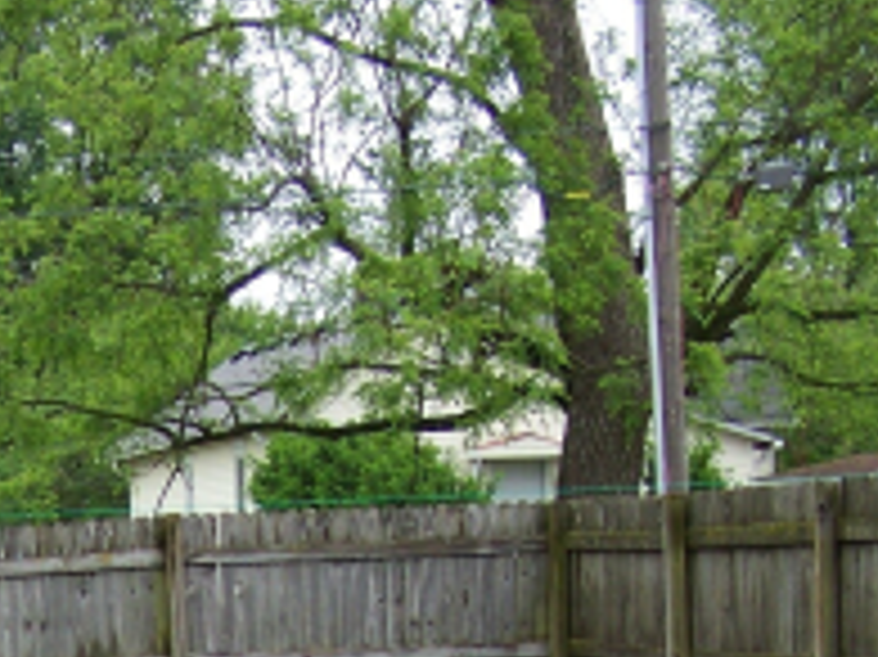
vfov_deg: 10.9
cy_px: 1026
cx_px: -2
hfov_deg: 14.9
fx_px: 3295
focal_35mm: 130
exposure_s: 1/250
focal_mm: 6.3
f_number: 2.8
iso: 64
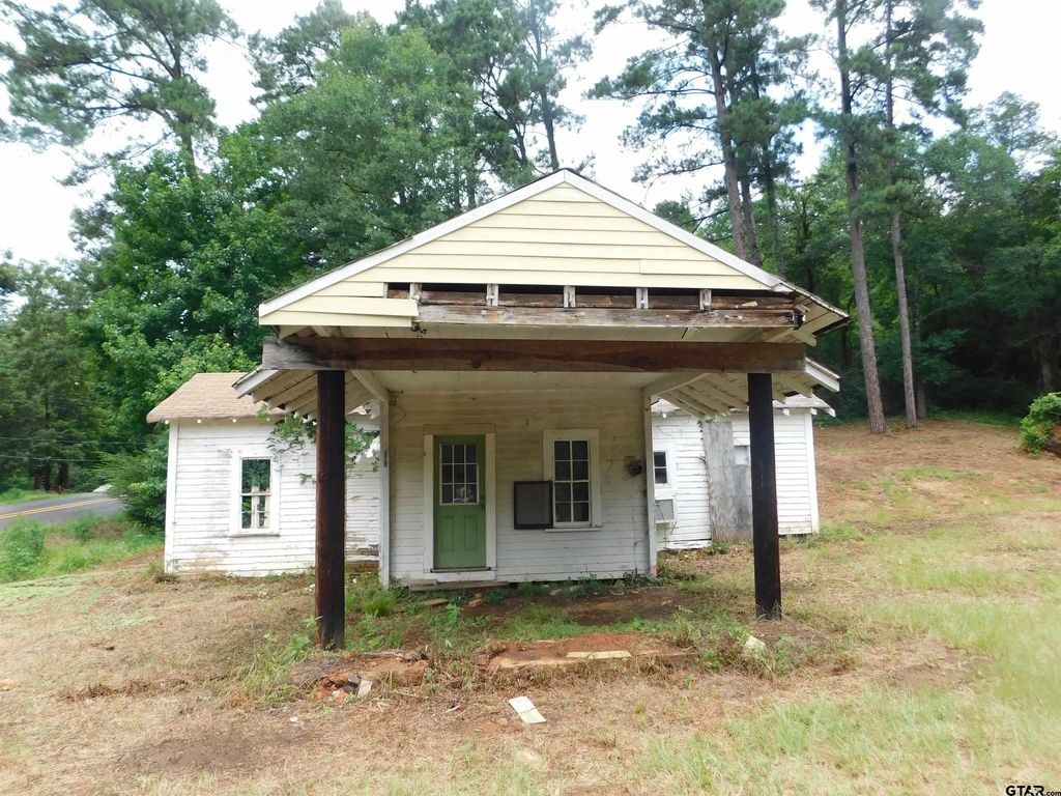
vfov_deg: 58.9
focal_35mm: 23
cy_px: 398
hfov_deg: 73.9
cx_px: 530
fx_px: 705
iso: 125
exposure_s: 1/500
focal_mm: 4
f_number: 3
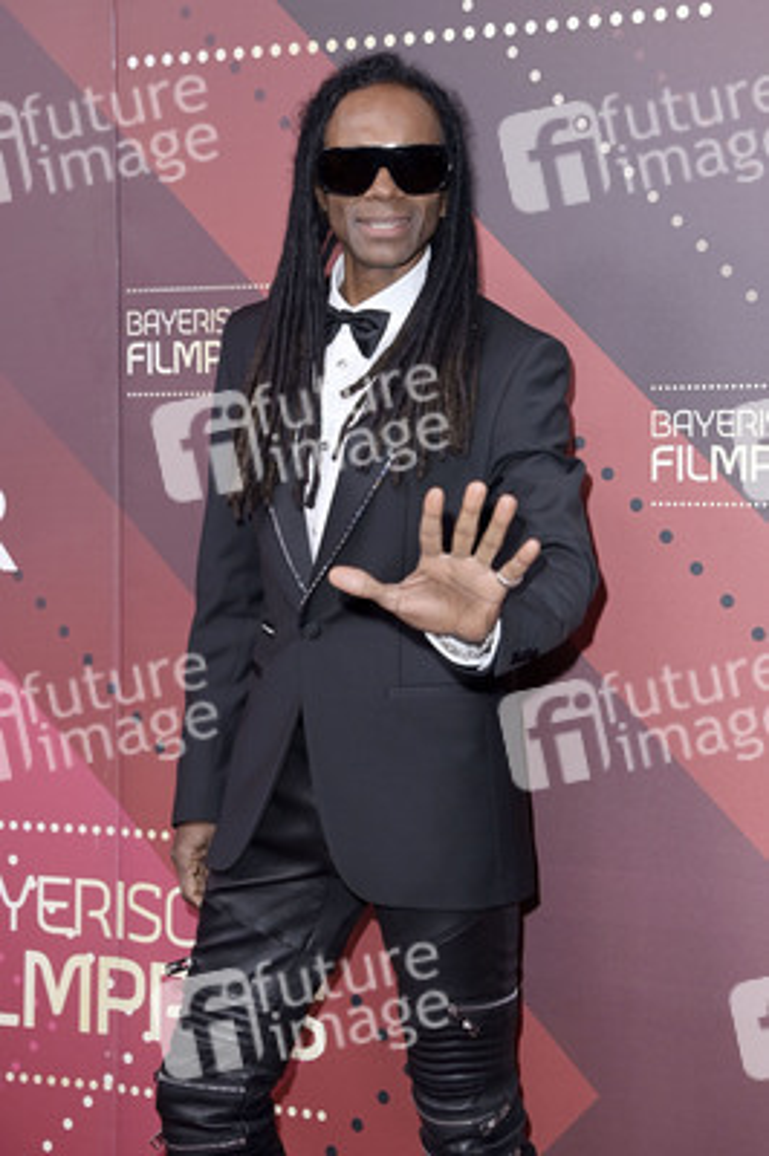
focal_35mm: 62
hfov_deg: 21.9
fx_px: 1990
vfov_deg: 32.4
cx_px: 384
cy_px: 578
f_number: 5.6
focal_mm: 62
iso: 640
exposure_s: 1/250
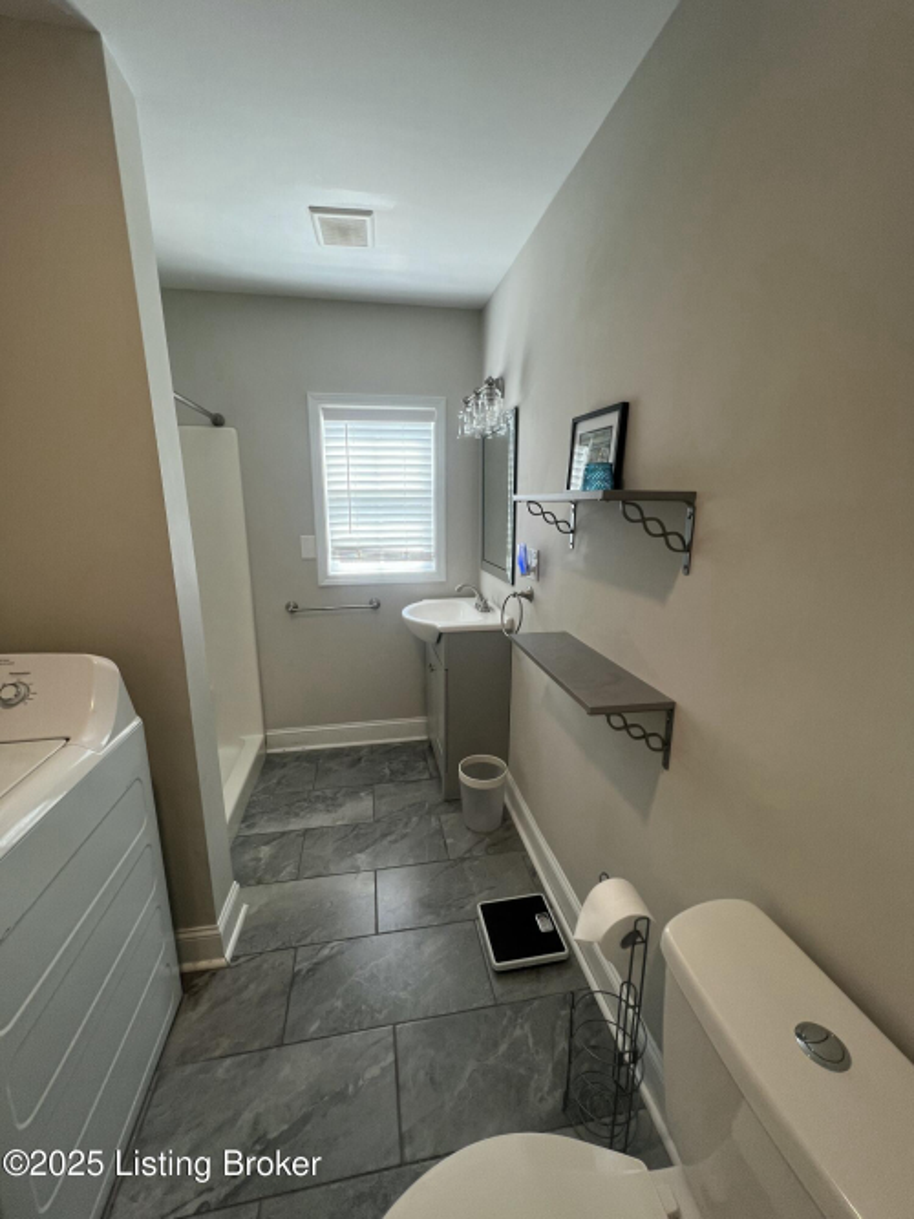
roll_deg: +0.0
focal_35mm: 13
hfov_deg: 89.9
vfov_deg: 106.2
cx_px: 457
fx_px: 458
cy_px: 610
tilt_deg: -12.8
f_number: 1.8
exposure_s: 1/120
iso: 100
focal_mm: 1.57
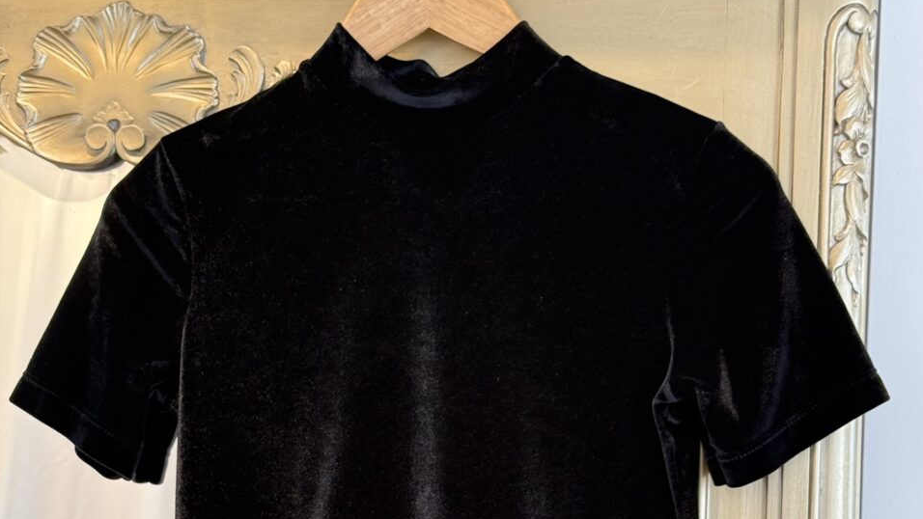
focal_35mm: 70
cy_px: 483
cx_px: 462
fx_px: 1713
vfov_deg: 17.0
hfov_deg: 30.1
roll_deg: -1.5
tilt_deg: -1.9
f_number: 1.78
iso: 80
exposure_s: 1/100
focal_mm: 6.76
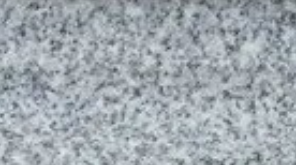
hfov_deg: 9.7
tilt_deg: -17.8
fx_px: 1731
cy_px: 650
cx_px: 277
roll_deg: -0.4
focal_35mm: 221
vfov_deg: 4.9
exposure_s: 1/815
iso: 25
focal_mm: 3.3
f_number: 2.4
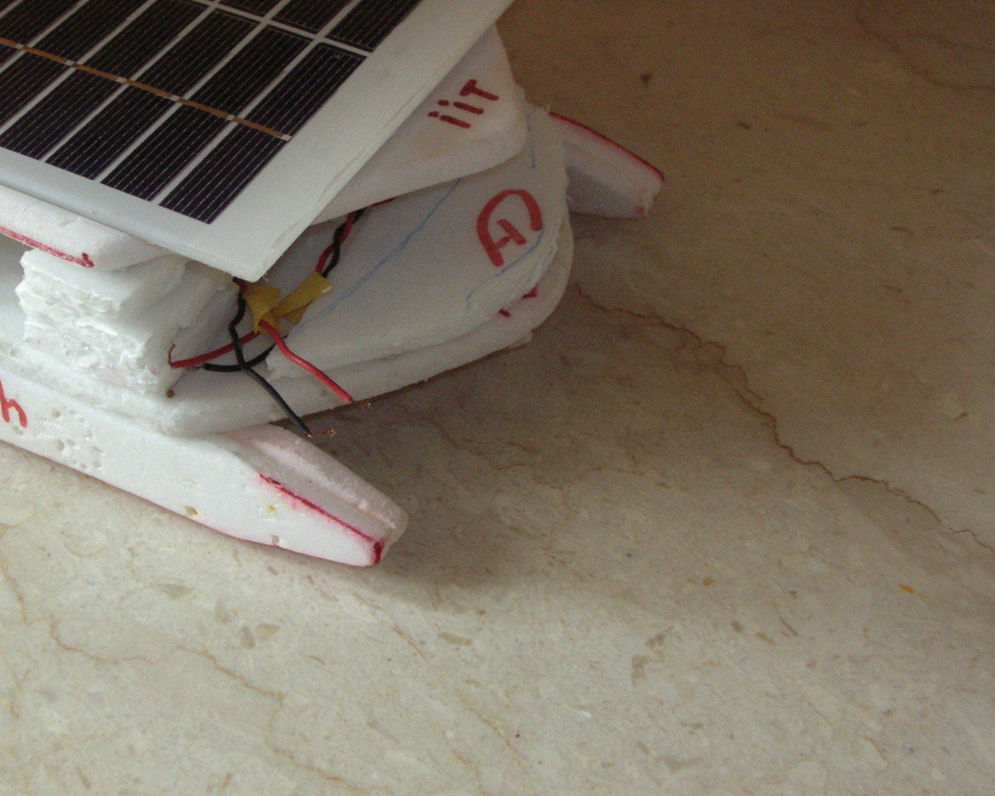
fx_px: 1767
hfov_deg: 31.3
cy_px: 324
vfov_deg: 25.4
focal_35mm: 60
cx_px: 361
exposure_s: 1/24.2
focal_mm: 7.5
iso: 200
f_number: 3.1
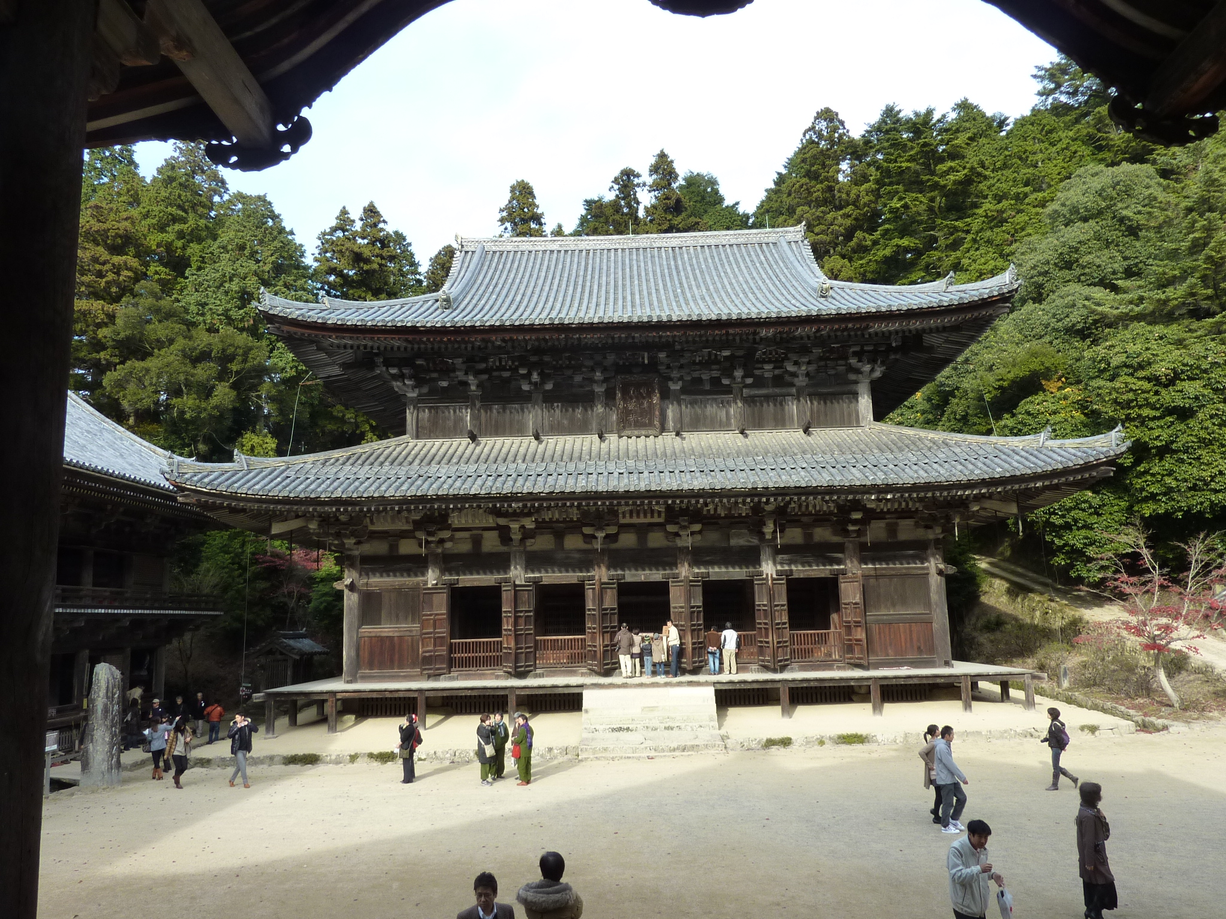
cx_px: 613
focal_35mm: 25
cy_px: 460
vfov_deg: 54.9
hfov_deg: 69.4
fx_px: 885
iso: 125
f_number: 4
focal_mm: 4.1
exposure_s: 1/125
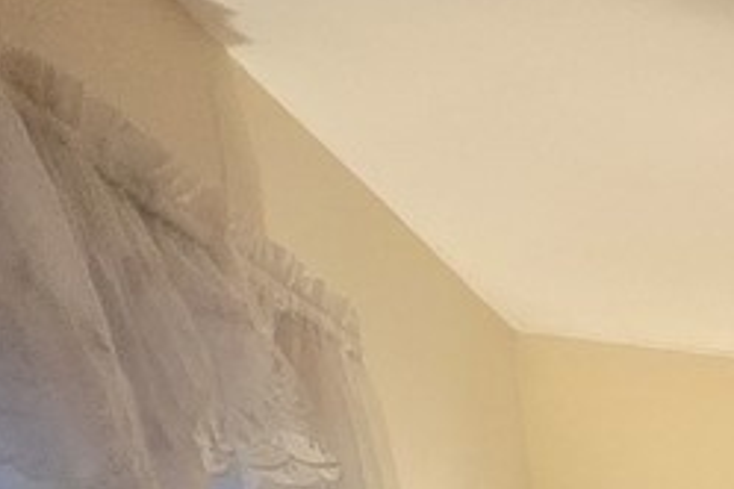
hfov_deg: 14.2
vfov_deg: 11.3
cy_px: 1367
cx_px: 1828
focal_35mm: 87
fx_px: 1774
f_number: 2.2
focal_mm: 1.7
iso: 400
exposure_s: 1/60
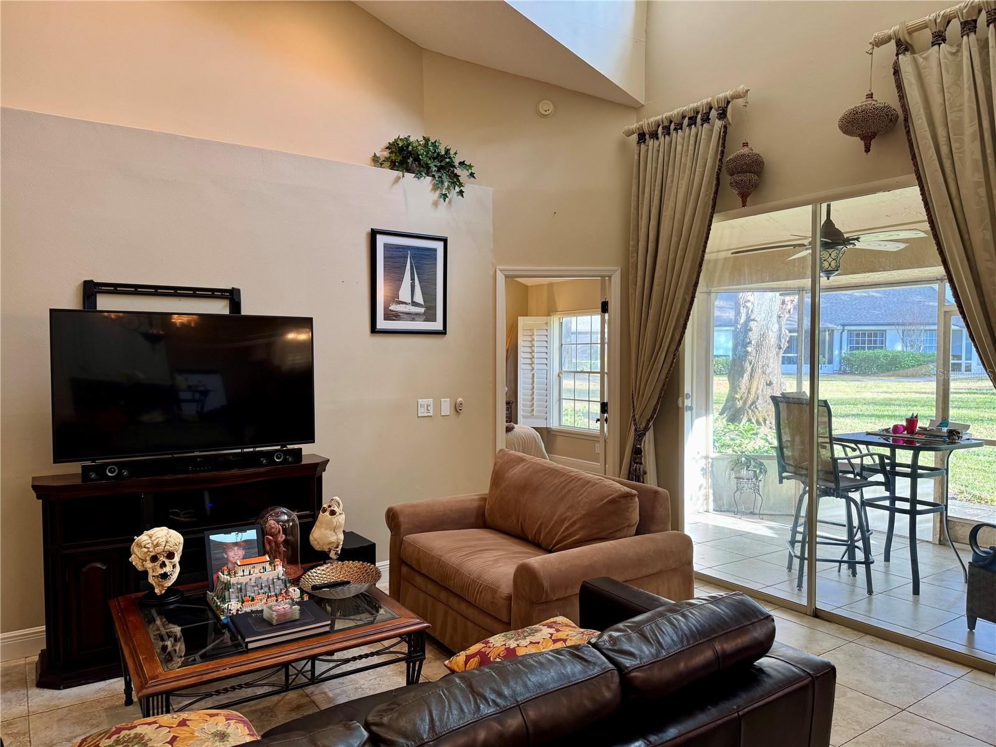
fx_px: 691
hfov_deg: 71.6
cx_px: 498
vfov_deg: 56.8
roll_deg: -0.2
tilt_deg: -2.8
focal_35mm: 24
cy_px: 374
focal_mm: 6.76
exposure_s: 1/60
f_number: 1.78
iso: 100
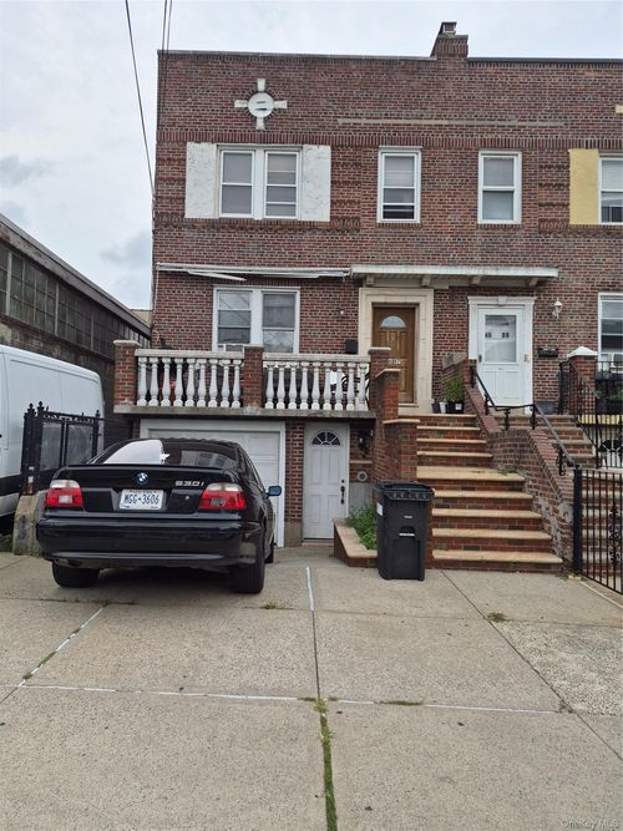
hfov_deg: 58.9
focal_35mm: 23
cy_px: 416
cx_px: 312
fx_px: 552
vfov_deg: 73.9
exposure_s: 1/3576
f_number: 1.8
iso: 80
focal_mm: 5.4
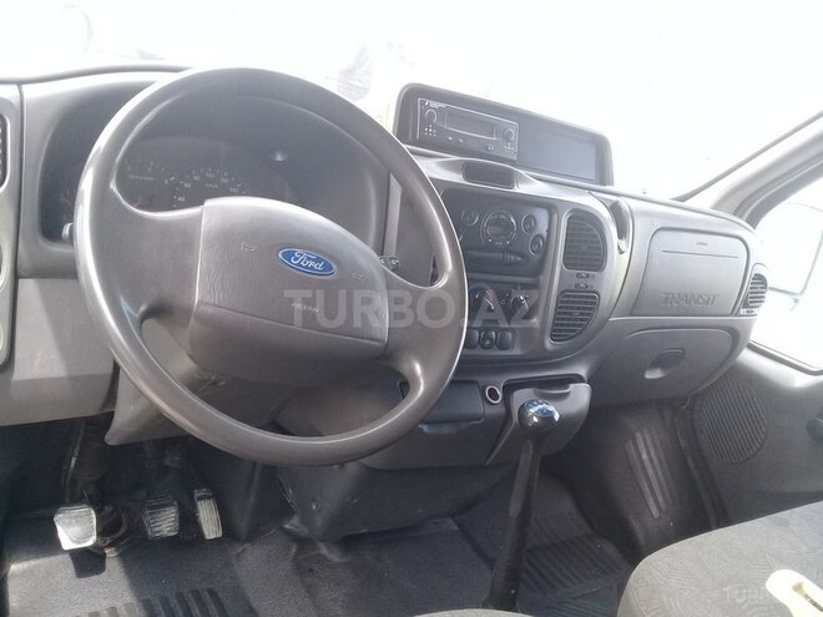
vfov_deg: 45.4
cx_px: 412
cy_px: 308
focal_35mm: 31
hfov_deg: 58.4
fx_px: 737
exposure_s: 1/100
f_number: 2.2
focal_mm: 3.3
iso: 80
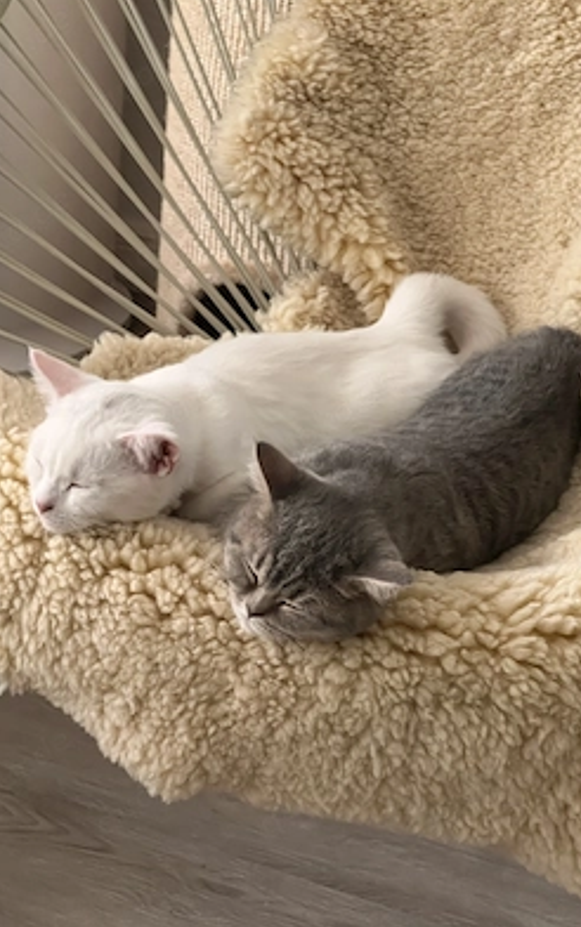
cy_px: 458
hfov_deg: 15.7
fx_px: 2100
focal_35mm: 83
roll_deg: -6.1
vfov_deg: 24.9
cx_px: 250
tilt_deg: -27.1
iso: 800
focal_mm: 9
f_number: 2.8
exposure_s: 1/45
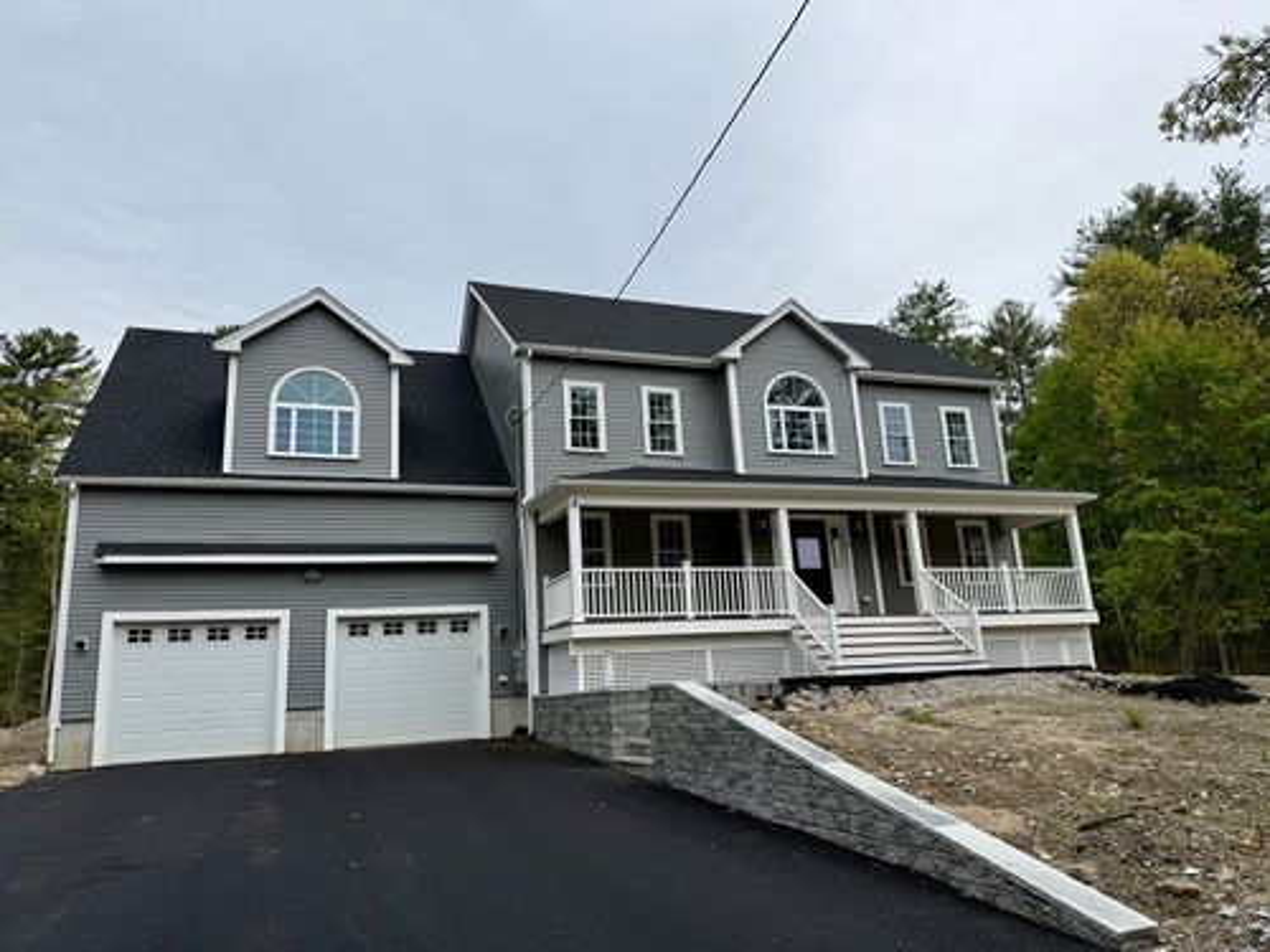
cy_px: 476
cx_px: 635
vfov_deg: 56.8
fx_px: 881
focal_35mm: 24
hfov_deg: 71.6
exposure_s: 1/3759
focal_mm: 6.76
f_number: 1.78
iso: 80
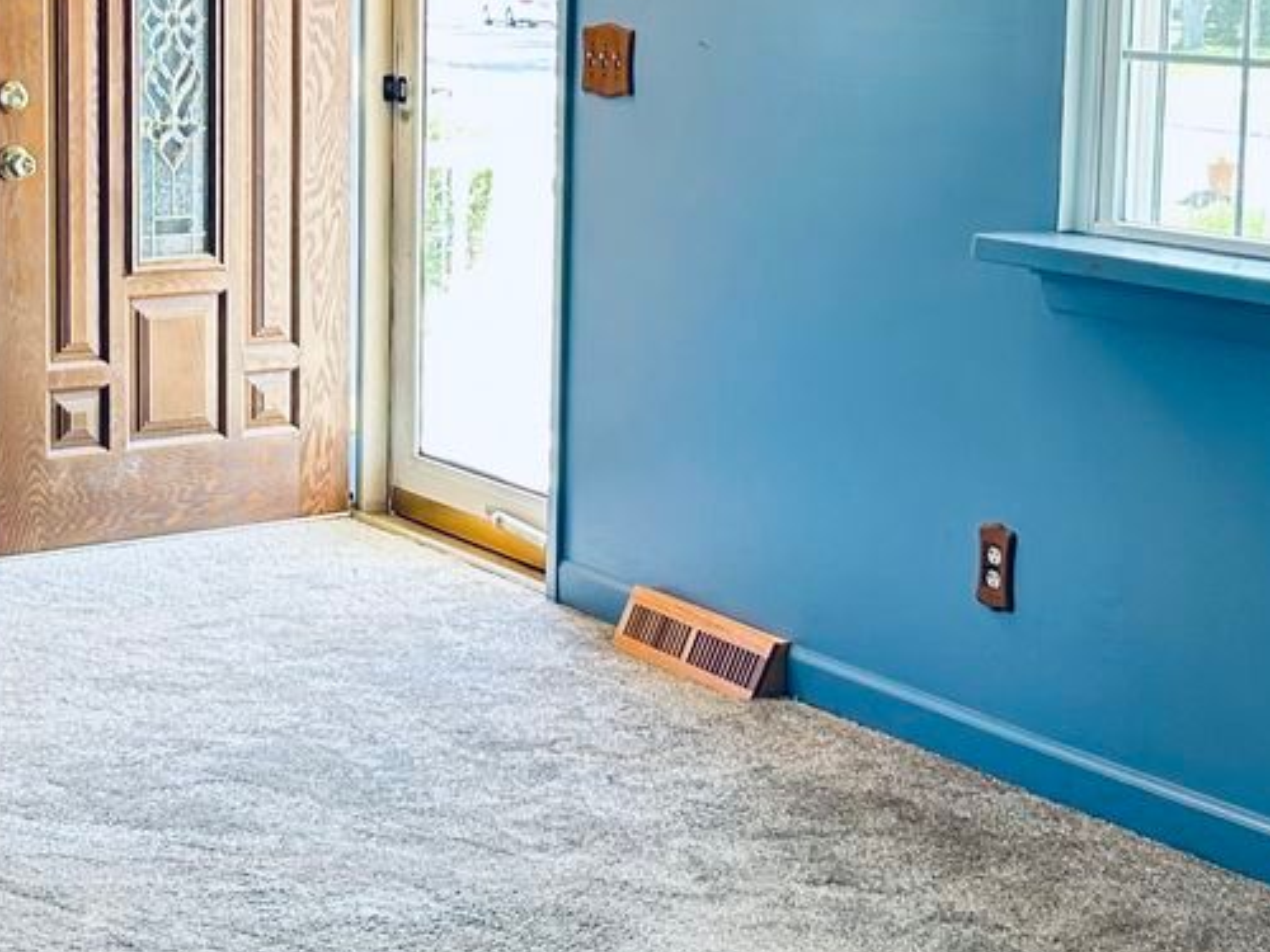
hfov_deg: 25.0
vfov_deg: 18.8
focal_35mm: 78
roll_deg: -0.8
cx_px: 488
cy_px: 265
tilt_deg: -6.7
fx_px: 2862
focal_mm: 5.7
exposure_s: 1/60
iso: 100
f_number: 1.5
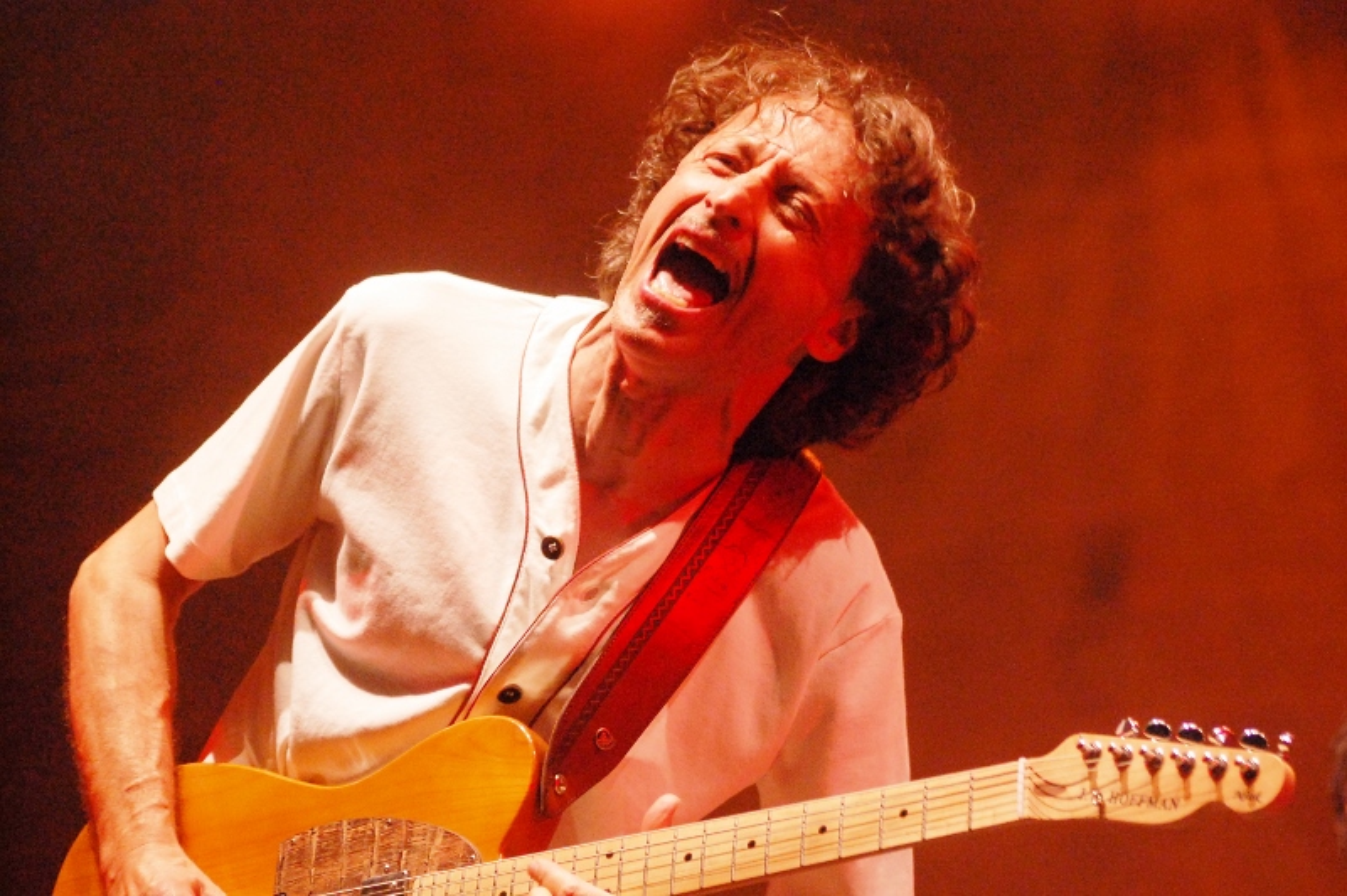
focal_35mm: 165
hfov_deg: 12.5
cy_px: 448
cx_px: 674
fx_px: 6169
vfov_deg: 8.3
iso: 1600
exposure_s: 1/125
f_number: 4.2
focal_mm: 110
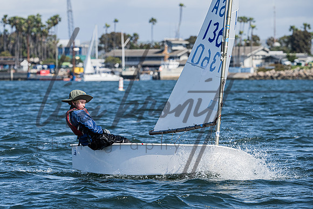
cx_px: 107
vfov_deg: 4.9
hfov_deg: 7.4
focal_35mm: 279
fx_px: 2429
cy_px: 120
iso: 320
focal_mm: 210
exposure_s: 1/1000
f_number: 8
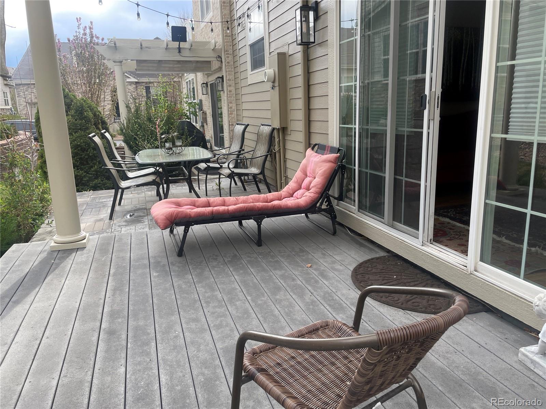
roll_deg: +2.7
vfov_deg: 53.1
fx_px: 410
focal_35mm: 26
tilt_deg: -12.3
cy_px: 204
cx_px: 273
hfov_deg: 67.3
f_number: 1.6
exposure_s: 1/496
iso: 32
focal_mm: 4.2
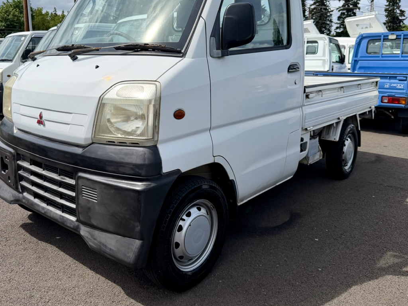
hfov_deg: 60.0
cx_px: 198
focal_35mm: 30
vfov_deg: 46.5
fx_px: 354
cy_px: 120
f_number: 1.78
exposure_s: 1/5714
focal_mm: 6.76
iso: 80
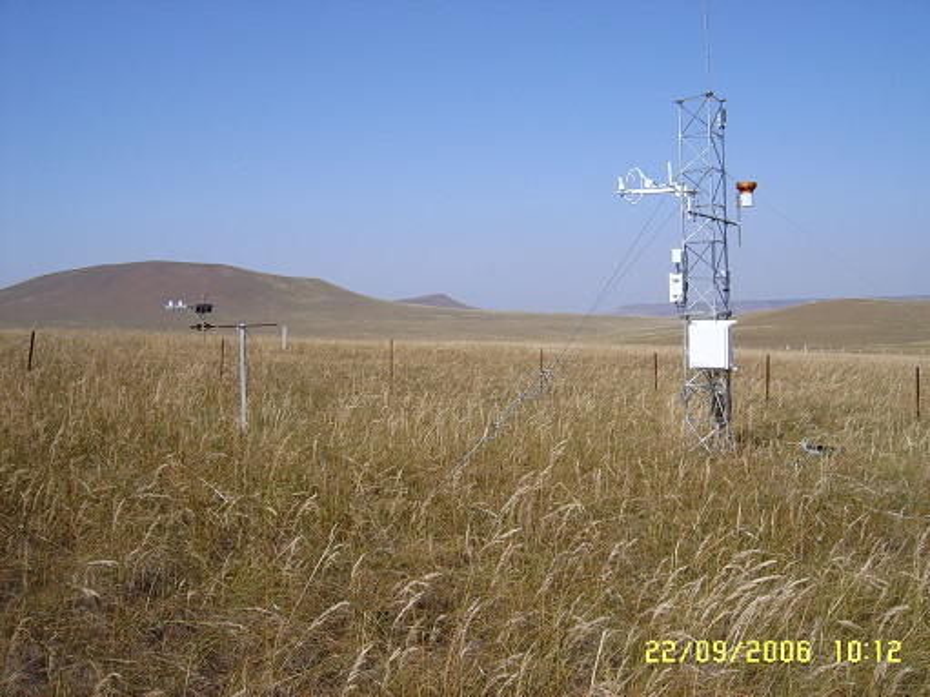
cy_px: 348
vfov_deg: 40.7
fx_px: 940
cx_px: 465
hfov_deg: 52.6
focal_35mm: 35
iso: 50
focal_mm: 5.8
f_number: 5.8
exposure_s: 1/750
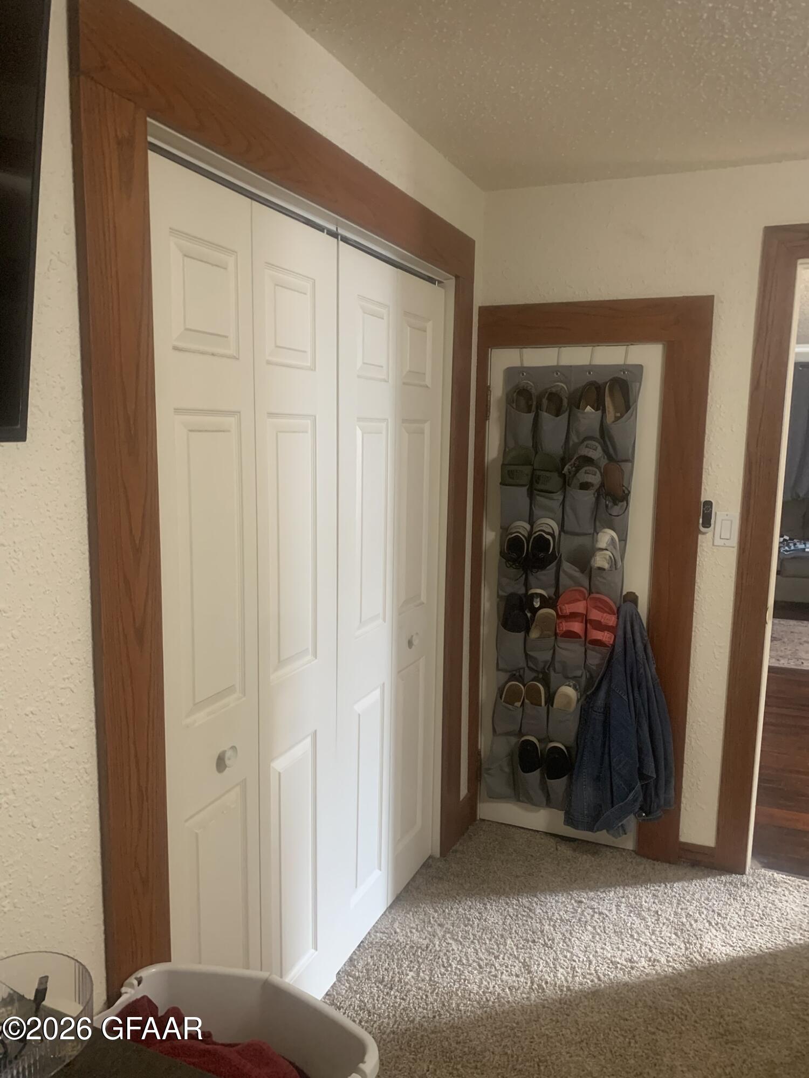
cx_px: 404
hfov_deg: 53.1
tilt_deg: -7.7
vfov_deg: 67.3
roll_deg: -0.3
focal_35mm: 26
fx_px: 810
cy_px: 539
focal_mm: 4.25
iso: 320
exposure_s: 1/59
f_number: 1.8
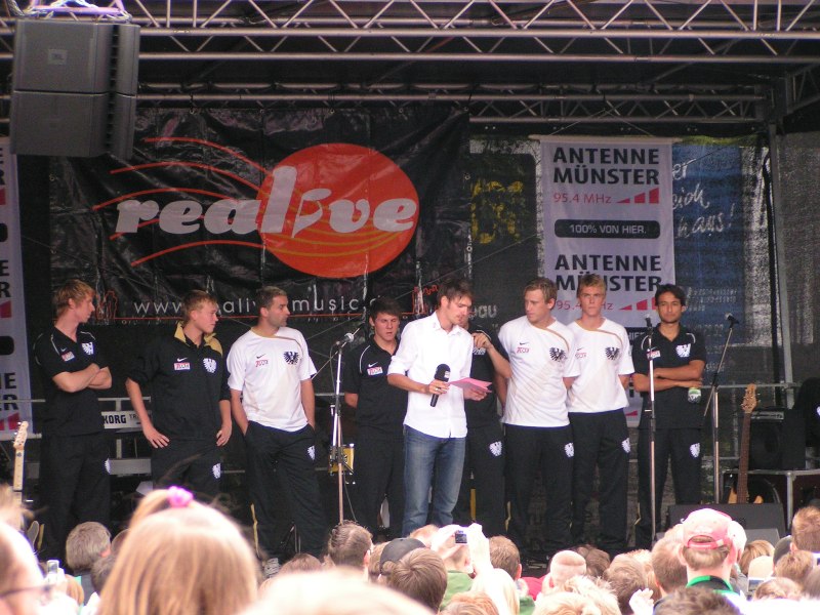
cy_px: 308
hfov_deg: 12.6
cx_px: 410
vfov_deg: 9.5
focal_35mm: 157
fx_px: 3719
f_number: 3.5
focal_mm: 24
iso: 200
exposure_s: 1/200
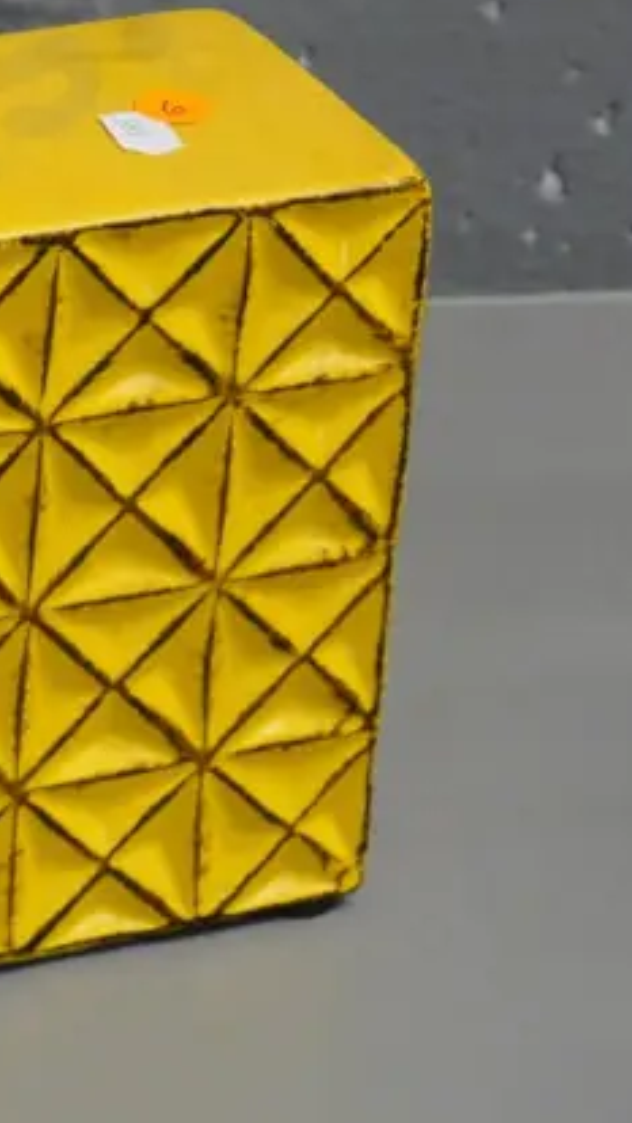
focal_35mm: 205
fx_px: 6105
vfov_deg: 10.5
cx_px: -415
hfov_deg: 5.8
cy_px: 393
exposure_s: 1/160
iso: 3200
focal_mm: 38
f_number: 6.3
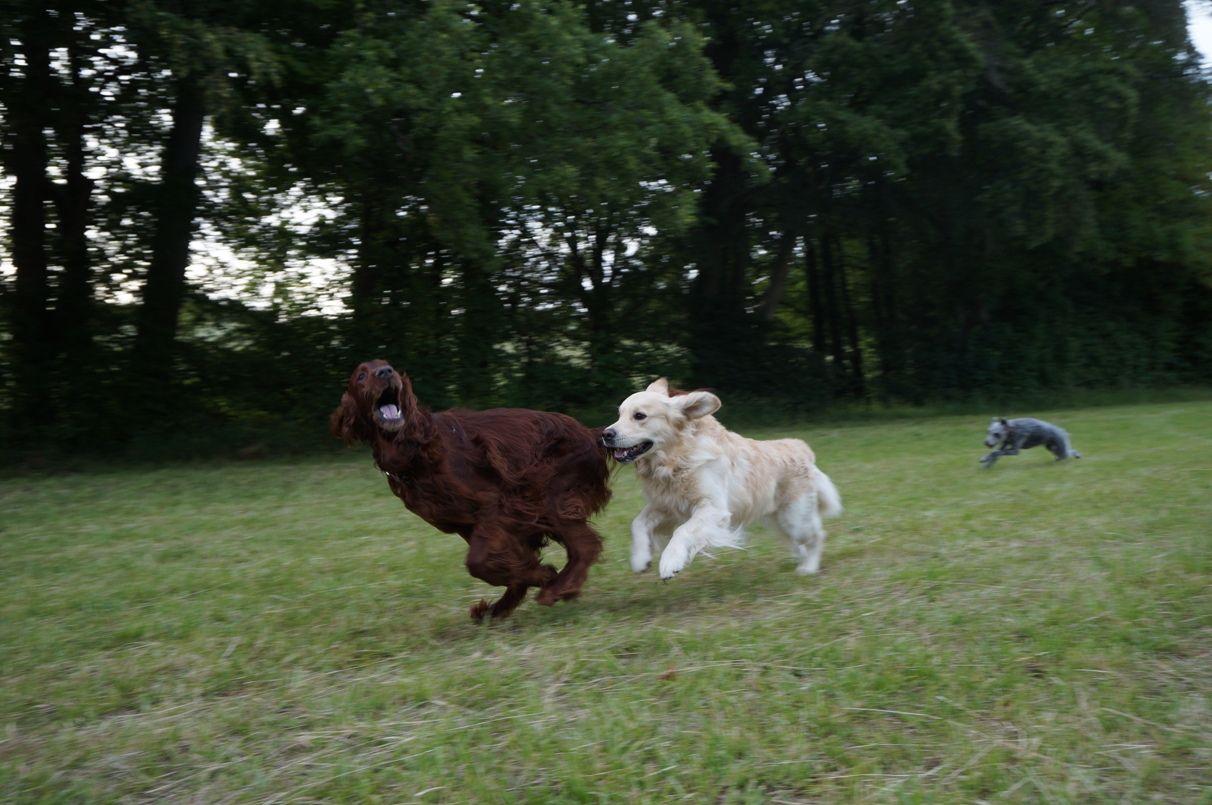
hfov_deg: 59.5
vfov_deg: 41.6
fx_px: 1059
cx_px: 606
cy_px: 402
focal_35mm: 32
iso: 250
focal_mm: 21
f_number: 4.5
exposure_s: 1/250
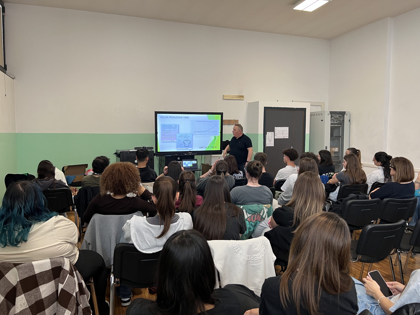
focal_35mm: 26
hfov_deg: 67.3
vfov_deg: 53.1
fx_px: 315
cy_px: 158
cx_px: 210
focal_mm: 5.7
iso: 125
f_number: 1.5
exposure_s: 1/50
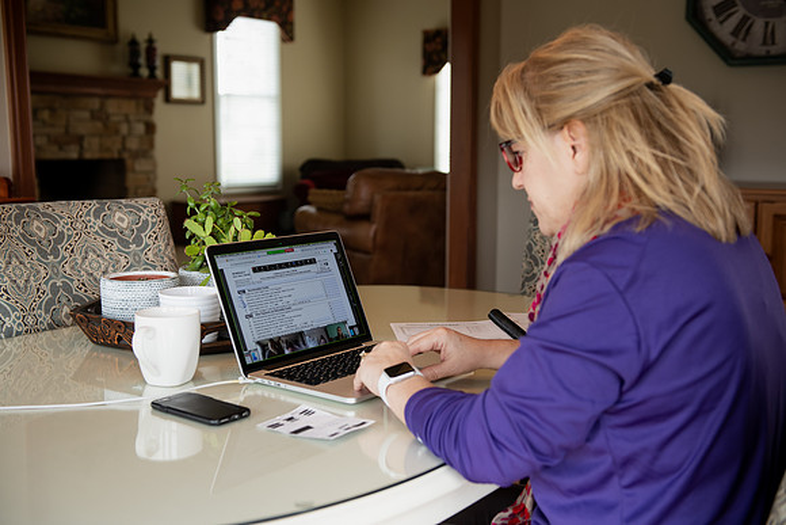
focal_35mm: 44
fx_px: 961
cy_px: 262
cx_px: 393
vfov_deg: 30.5
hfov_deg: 44.5
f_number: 3.5
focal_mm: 44
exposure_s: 1/125
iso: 500
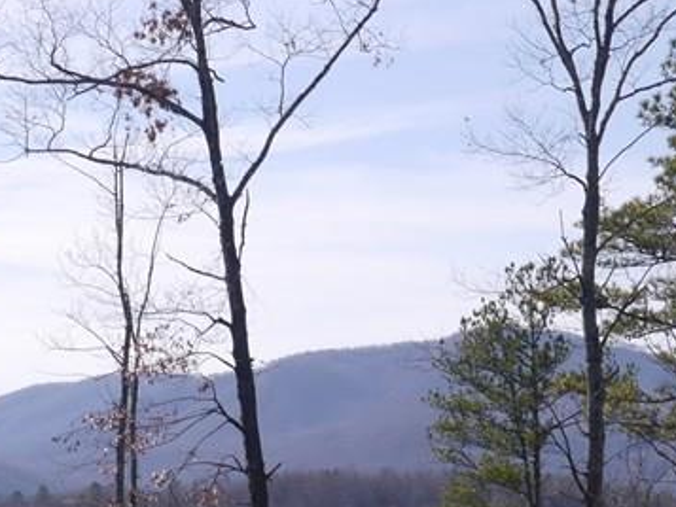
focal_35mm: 178
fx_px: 3477
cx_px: 66
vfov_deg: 8.3
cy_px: 252
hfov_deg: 11.0
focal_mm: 31
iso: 160
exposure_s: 1/320
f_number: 9
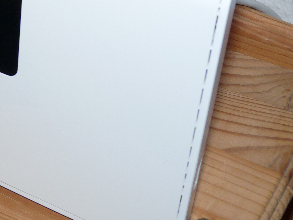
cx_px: -23
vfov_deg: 14.7
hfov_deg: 18.9
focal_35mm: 100
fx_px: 847
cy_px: 43
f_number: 3.2
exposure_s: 1/30
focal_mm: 8.2
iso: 100
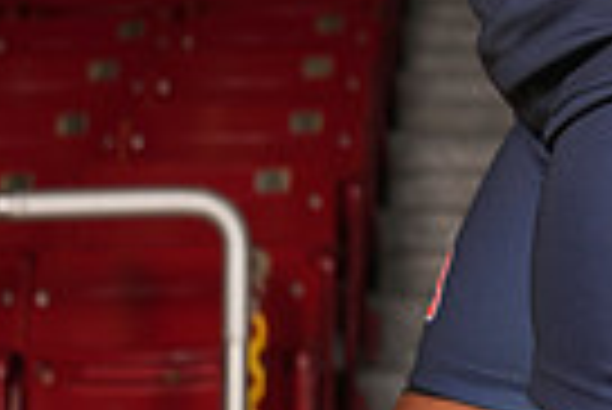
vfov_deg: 5.7
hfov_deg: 8.9
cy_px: -572
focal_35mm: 231
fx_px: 3931
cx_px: 423
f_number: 6.3
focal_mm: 70
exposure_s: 1/200
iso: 400
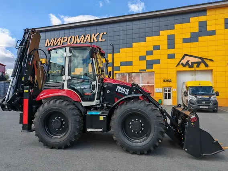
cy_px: 86
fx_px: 171
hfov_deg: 67.3
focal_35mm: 26
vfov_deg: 53.1
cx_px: 114
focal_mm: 5.4
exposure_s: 1/1500
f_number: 1.6
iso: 50
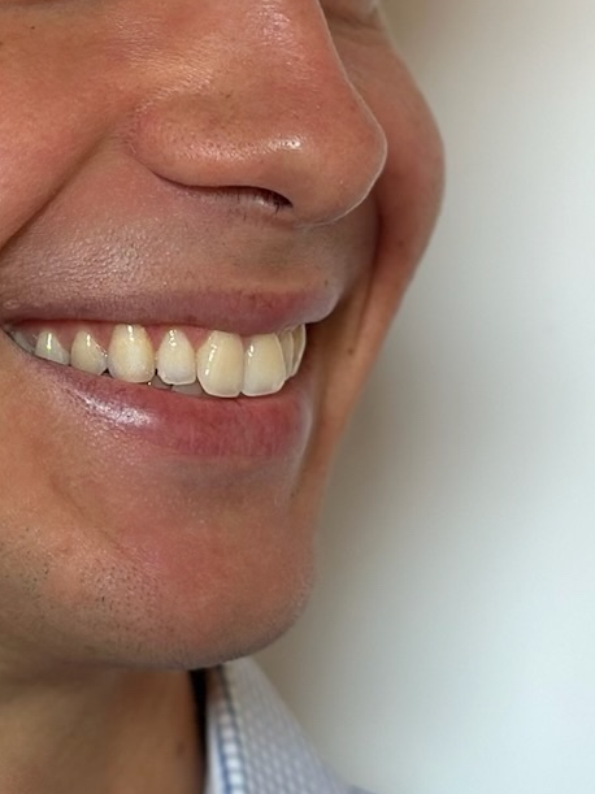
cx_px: -82
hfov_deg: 9.1
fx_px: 3691
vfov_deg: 12.3
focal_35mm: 161
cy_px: 237
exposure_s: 1/86
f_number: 1.78
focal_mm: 6.86
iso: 125
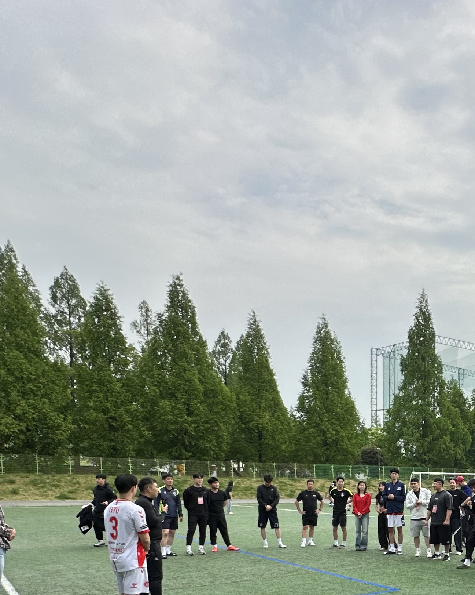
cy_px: 551
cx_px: 467
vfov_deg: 46.8
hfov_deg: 38.8
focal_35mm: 34
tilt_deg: -6.7
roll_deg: -1.6
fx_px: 598
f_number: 2.2
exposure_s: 1/1159
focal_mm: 2.22
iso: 50
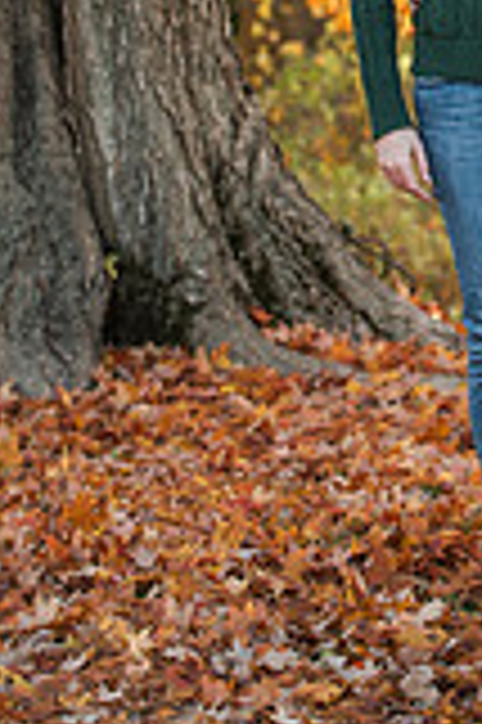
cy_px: -193
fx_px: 5353
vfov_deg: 7.7
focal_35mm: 266
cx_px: 581
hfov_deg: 5.1
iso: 500
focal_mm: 95
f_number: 4.5
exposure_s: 1/320
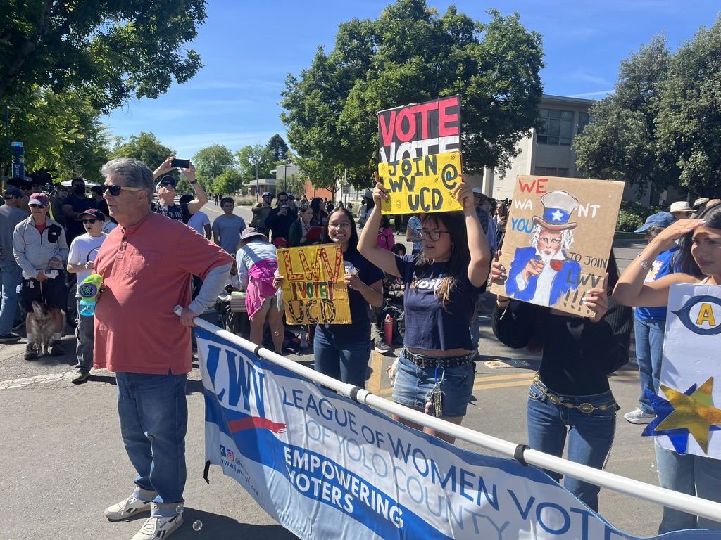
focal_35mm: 26
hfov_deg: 67.3
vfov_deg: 53.1
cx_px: 360
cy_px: 270
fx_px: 542
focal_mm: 5.1
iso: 50
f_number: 1.6
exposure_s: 1/1957
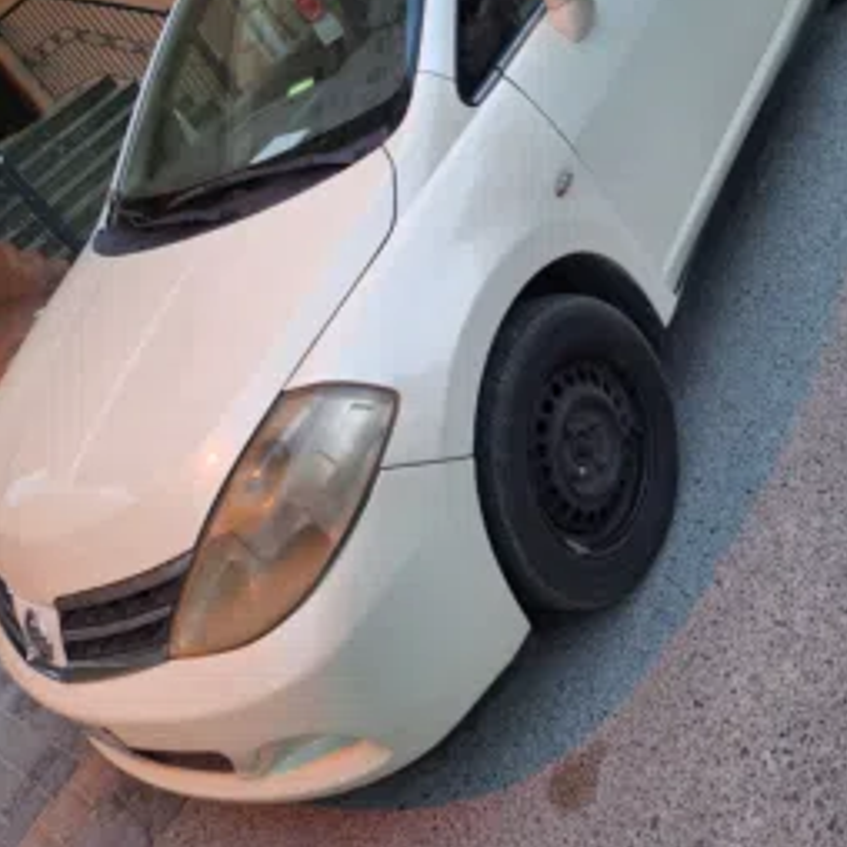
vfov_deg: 49.6
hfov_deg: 51.1
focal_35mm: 32
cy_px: 240
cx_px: 440
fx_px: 886
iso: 200
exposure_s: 1/33
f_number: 1.8
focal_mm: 5.54
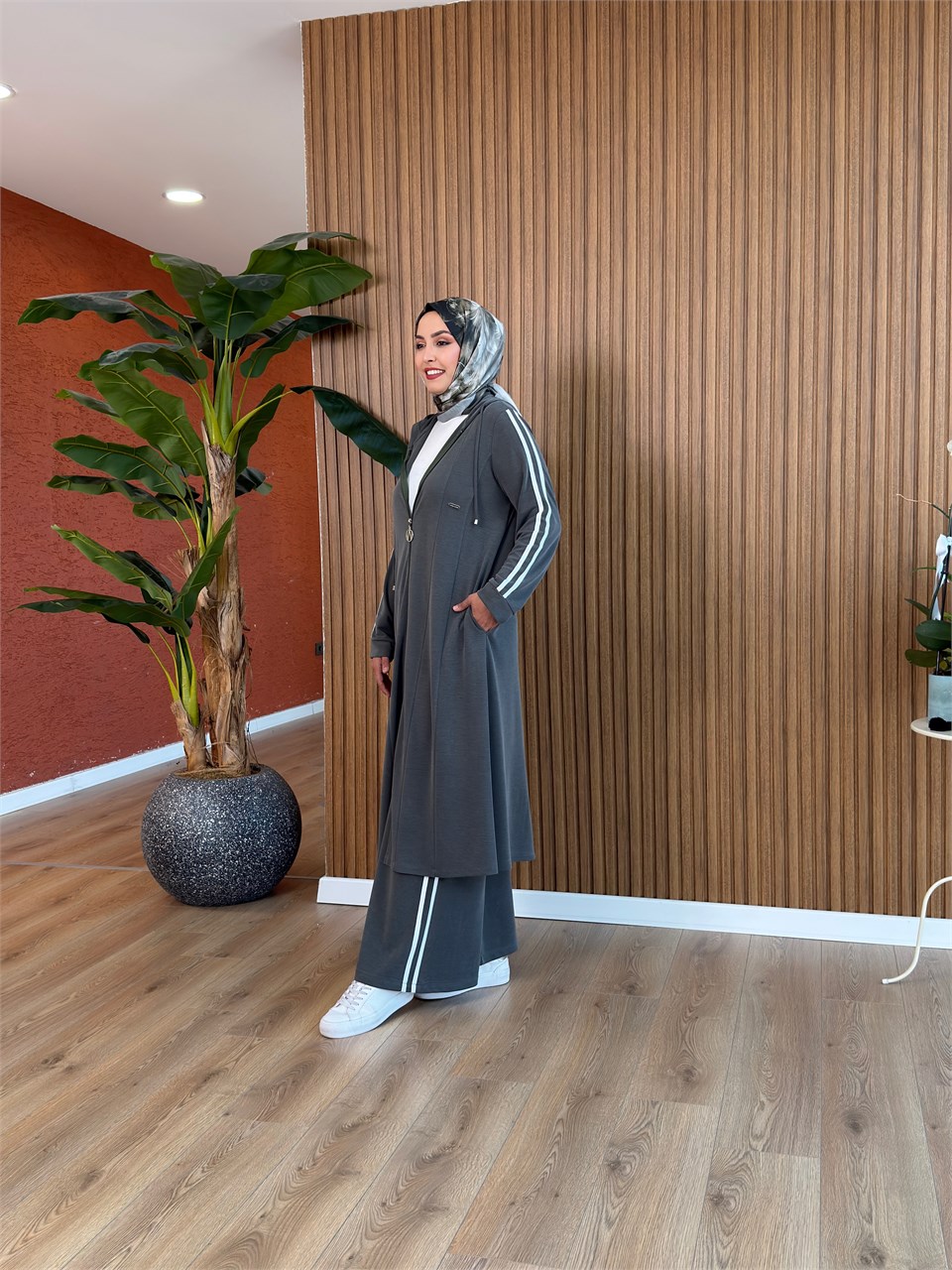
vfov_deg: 52.6
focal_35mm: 35
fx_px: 1283
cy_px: 635
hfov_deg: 40.7
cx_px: 476
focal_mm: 6.76
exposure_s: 1/197
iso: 160
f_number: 1.78
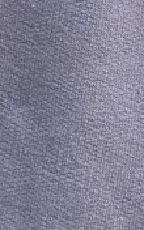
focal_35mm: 462
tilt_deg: -13.1
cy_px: -142
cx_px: 67
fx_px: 2901
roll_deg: +0.9
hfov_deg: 2.8
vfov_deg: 4.5
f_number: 1.78
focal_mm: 6.86
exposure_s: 1/134
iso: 64
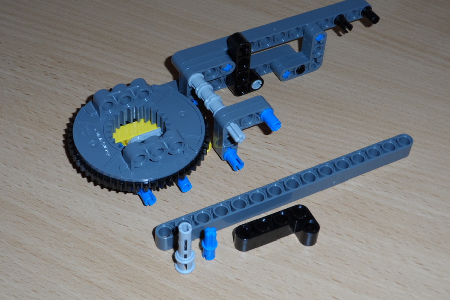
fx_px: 812
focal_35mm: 65
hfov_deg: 31.0
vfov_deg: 20.9
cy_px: 131
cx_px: 226
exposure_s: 1/45
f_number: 4.2
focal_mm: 10.2
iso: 100
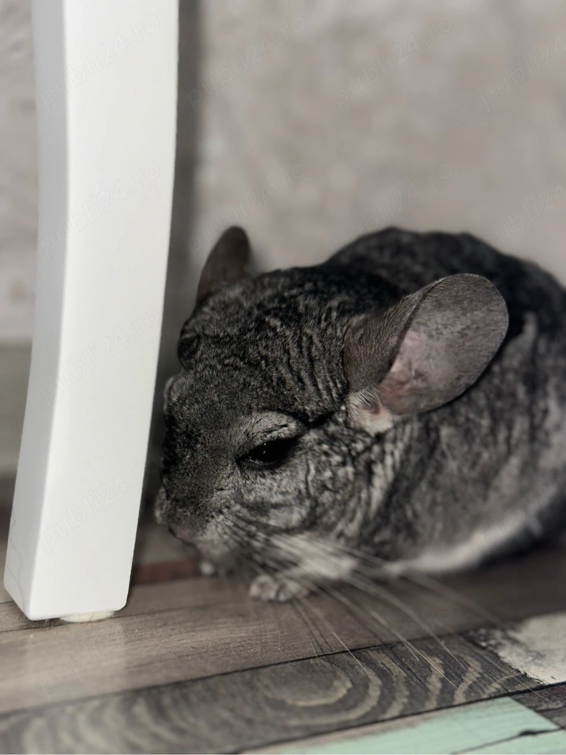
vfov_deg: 39.7
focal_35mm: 48
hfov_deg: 30.3
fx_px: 1047
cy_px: 378
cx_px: 283
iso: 50
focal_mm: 6.86
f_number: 1.78
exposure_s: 1/50
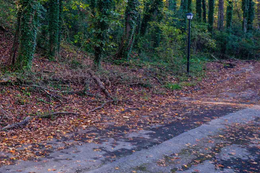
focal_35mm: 52
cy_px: 12
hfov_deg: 34.5
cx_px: -4
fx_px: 375
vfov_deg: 25.1
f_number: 2.8
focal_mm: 8.38
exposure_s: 1/30
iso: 100
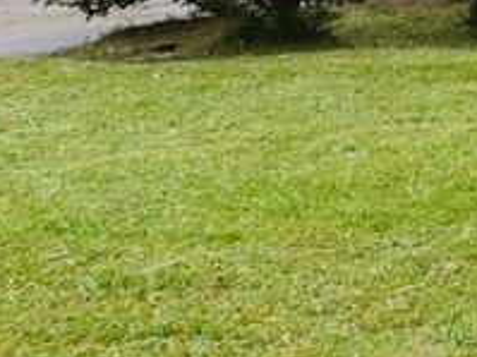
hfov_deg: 12.8
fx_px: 1639
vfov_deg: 11.6
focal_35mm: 119
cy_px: -258
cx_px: 1141
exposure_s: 1/80
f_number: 5.6
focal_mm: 16
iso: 100
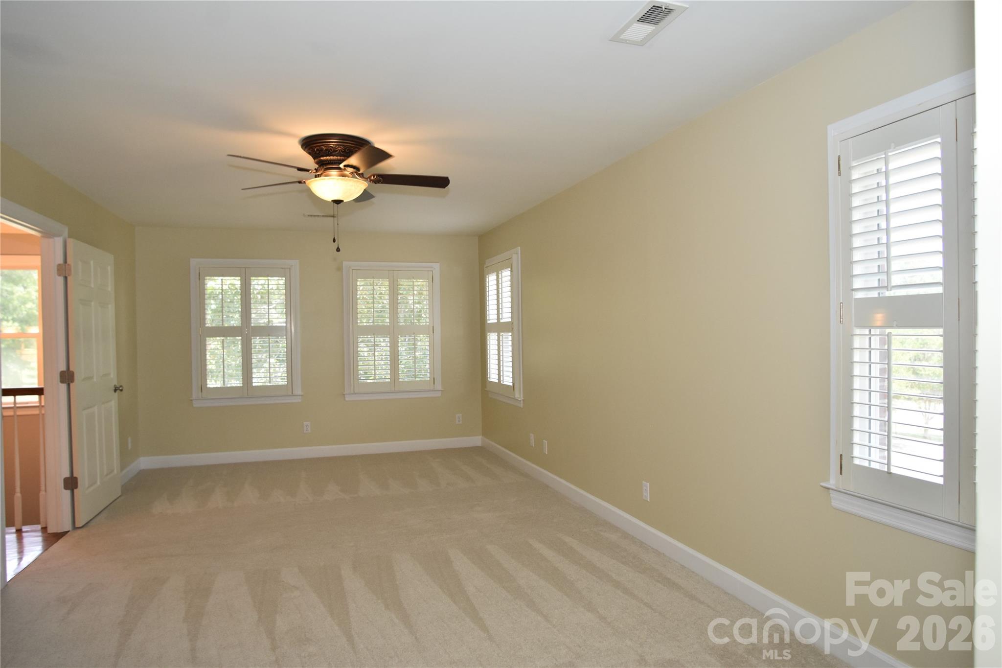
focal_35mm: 21
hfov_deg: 81.2
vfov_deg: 59.5
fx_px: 584
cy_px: 334
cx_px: 501
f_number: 4.5
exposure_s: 1/250
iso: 800
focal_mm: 14
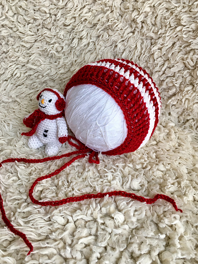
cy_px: 120
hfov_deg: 40.7
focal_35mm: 35
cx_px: 87
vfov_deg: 52.5
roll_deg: +5.0
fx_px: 267
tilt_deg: -35.8
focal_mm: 4.15
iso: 25
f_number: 2.2
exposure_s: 1/40
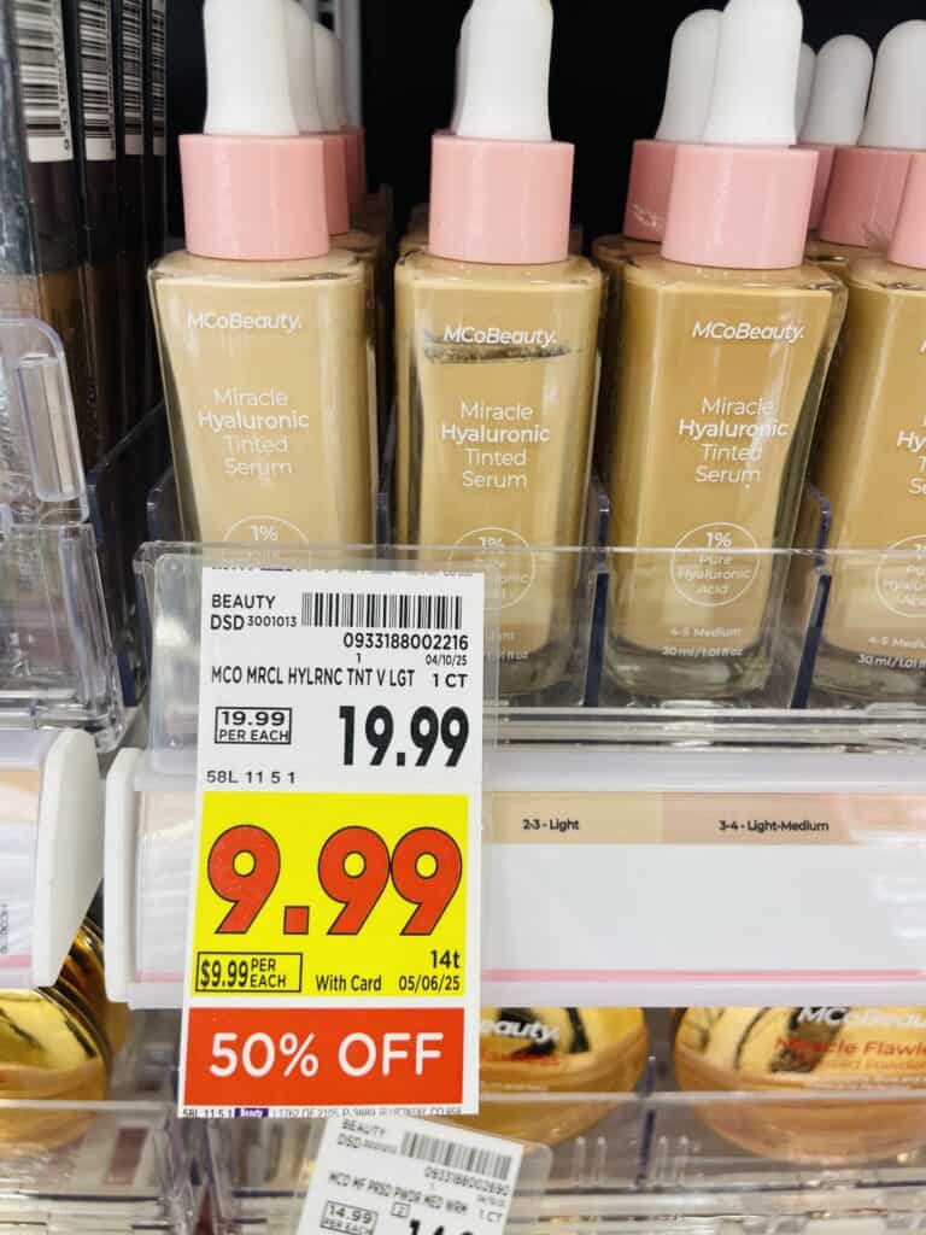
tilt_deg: -26.4
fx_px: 927
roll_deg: -2.2
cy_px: 618
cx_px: 463
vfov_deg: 67.3
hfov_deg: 53.1
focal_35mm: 26
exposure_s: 1/66
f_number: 1.6
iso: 64
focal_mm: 4.2
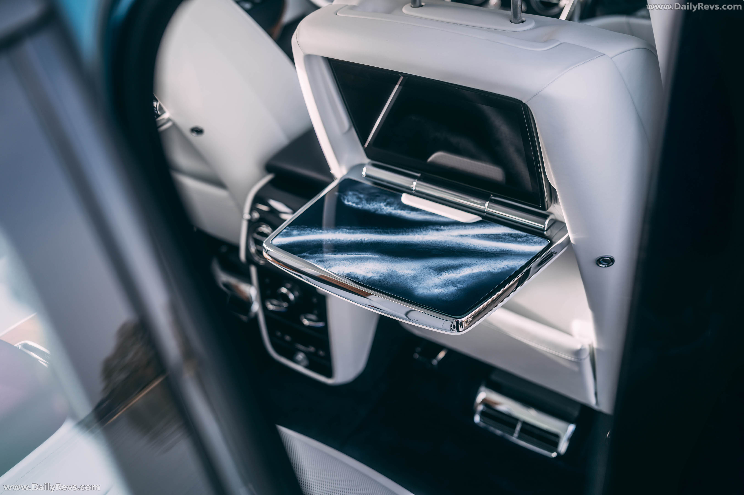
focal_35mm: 43
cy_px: 248
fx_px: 888
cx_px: 372
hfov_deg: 45.5
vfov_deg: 31.2
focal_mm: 43
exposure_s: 1/60
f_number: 2.5
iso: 50
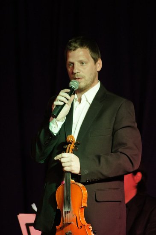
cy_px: 118
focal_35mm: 450
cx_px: 78
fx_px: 2930
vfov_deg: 4.6
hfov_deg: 3.0
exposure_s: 1/100
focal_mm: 300
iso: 1600
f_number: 5.6
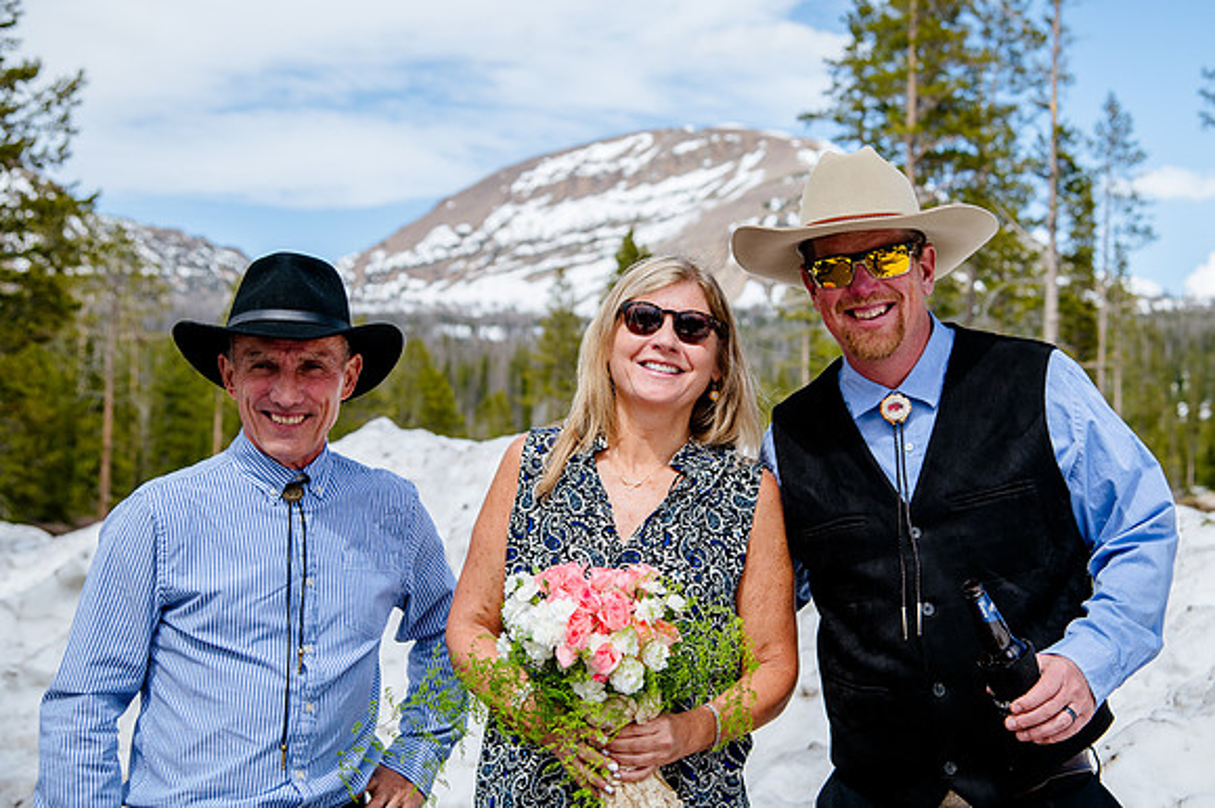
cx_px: 694
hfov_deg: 30.3
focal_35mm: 66
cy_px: 346
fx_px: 2239
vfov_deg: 20.5
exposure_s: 1/1000
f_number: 5
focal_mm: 58
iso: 250
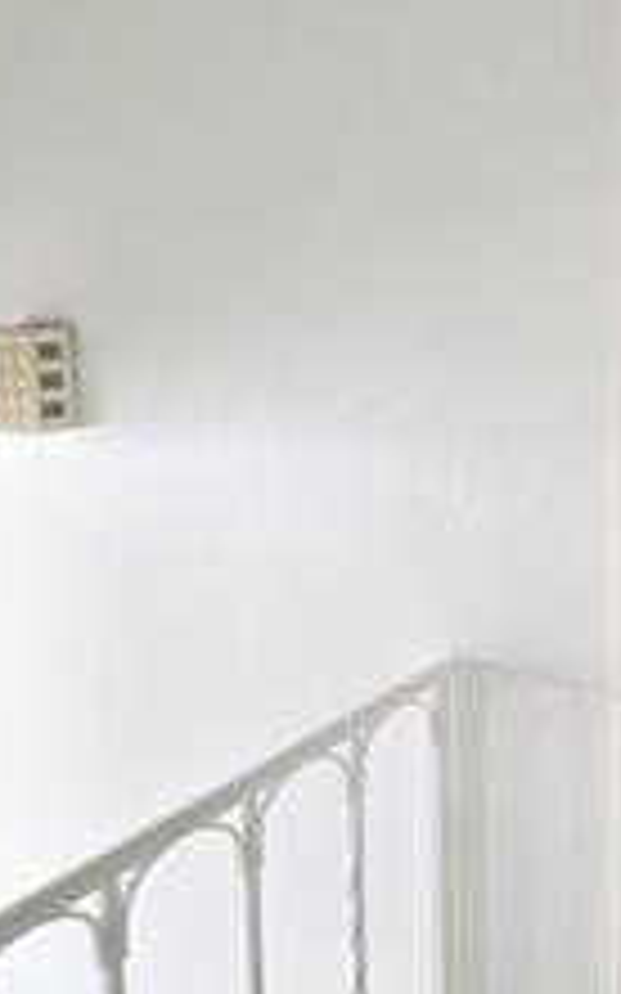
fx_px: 759
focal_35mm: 28
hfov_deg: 30.3
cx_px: 882
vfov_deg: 65.2
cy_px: 353
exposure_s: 1/60.2
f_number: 1.9
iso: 200
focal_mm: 2.2
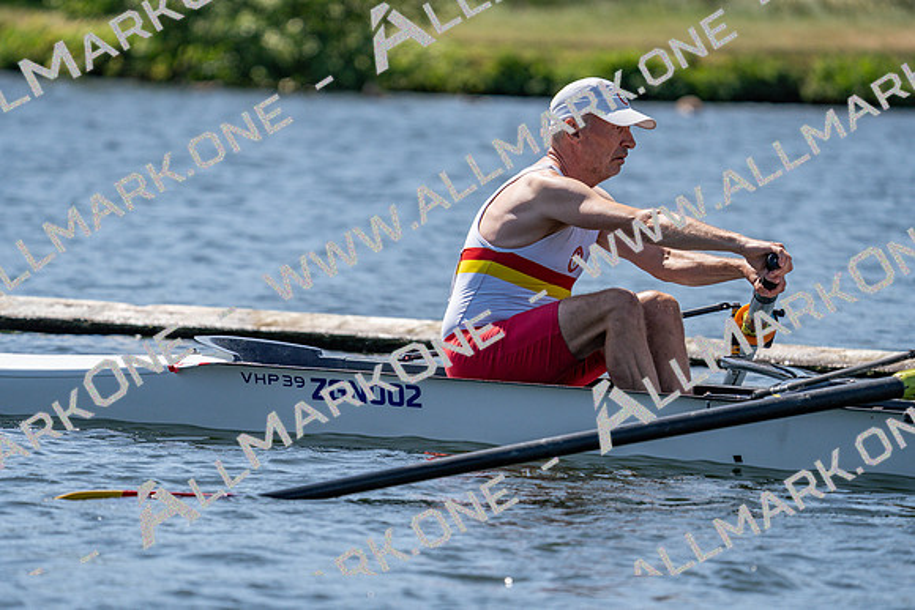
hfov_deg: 5.8
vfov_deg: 3.9
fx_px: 9050
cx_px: 458
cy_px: 305
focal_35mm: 356
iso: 250
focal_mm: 356
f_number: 6.3
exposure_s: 1/2000
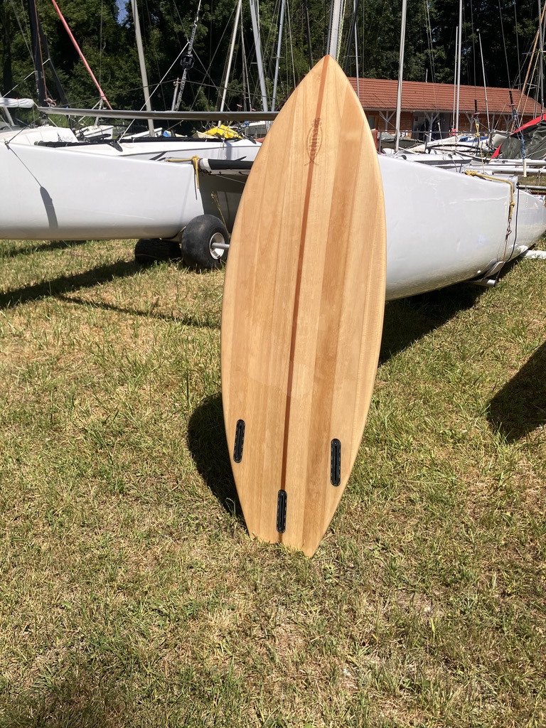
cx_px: 273
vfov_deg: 63.4
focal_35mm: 28
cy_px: 364
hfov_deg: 49.7
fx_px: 589
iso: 32
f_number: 1.8
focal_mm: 3.99
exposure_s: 1/2208
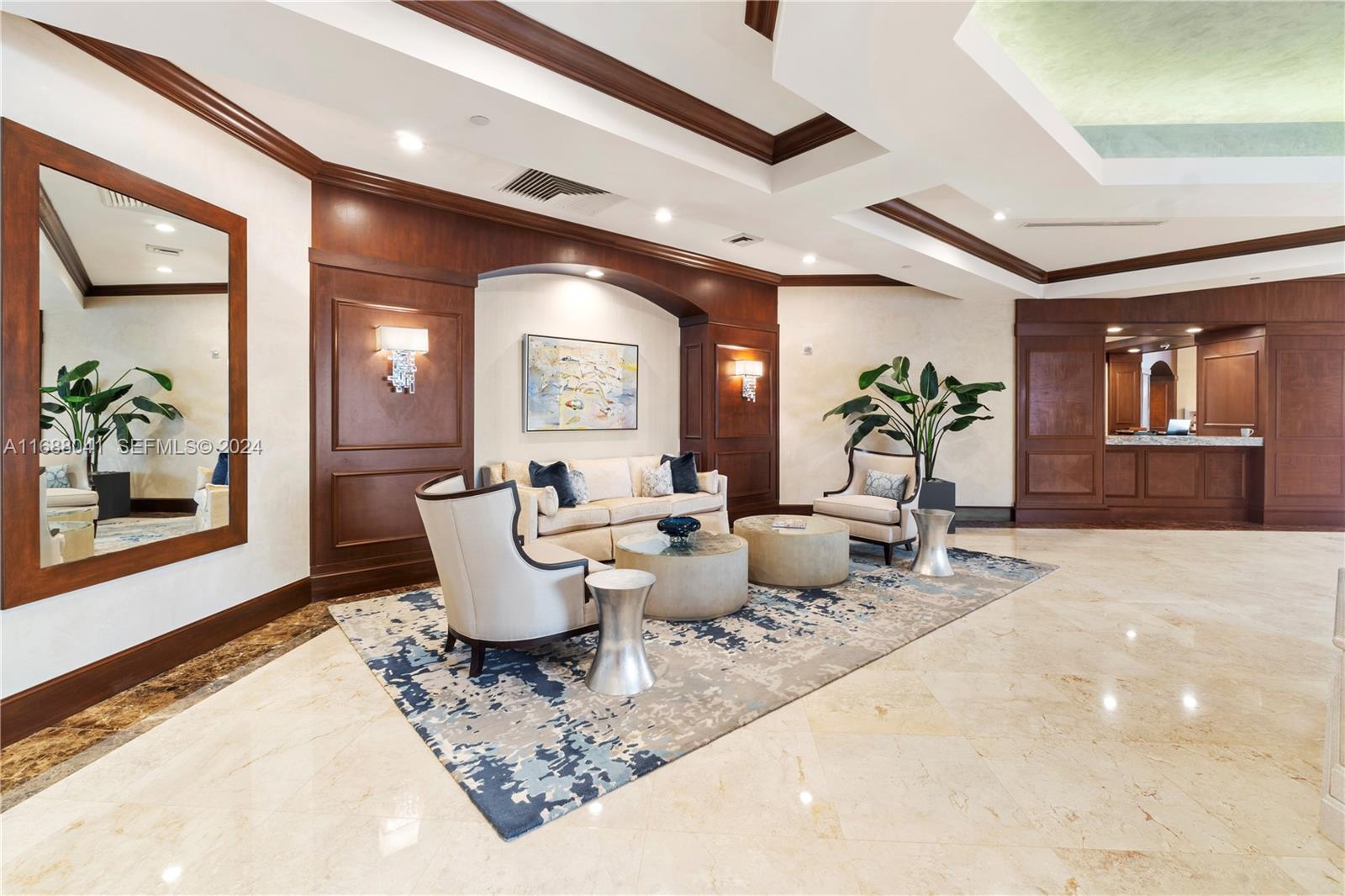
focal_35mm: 16
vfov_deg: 75.1
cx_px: 672
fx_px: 583
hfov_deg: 98.2
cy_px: 448
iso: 125
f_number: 10
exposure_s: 20
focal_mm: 10.4
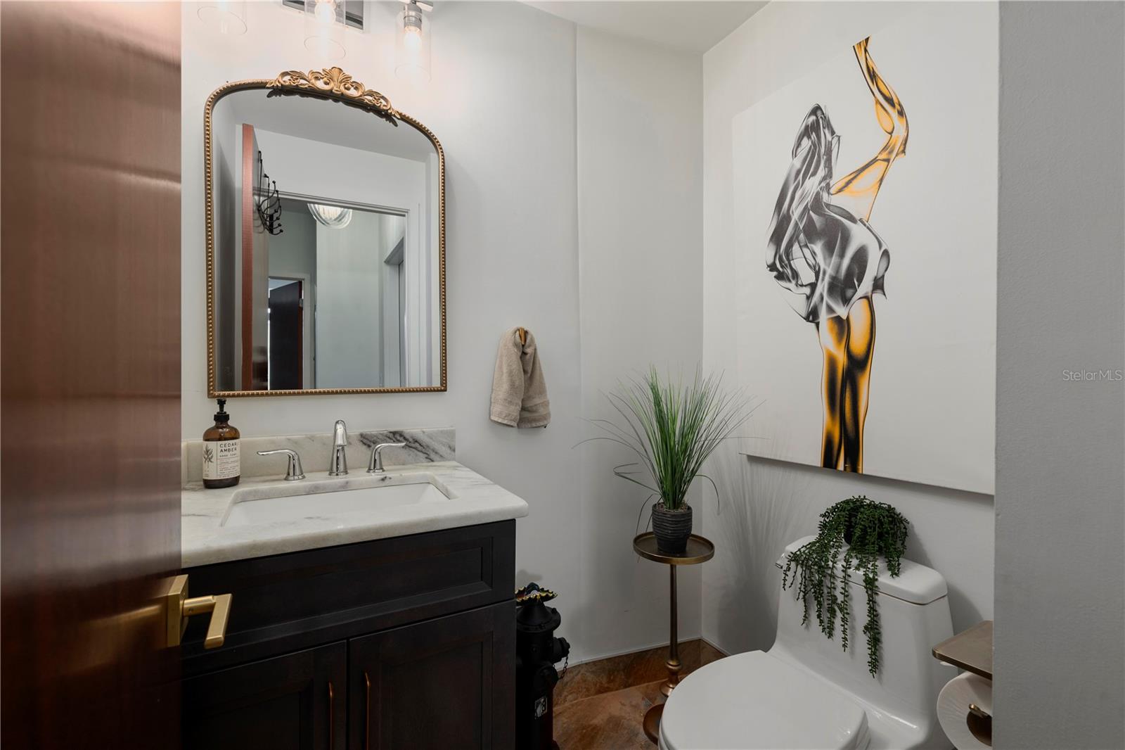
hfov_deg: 96.7
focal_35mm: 16
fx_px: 500
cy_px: 375
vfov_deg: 73.7
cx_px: 562
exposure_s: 1/4
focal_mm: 16
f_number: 7.1
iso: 200
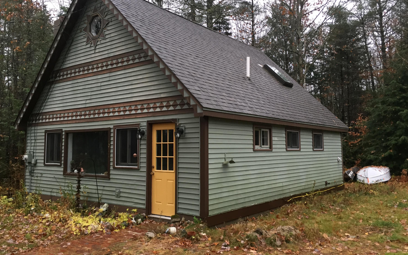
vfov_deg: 40.6
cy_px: 117
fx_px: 345
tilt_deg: +5.7
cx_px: 205
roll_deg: +0.4
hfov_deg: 61.2
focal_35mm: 31
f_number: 2.2
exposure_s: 1/30
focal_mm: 4.15
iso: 32
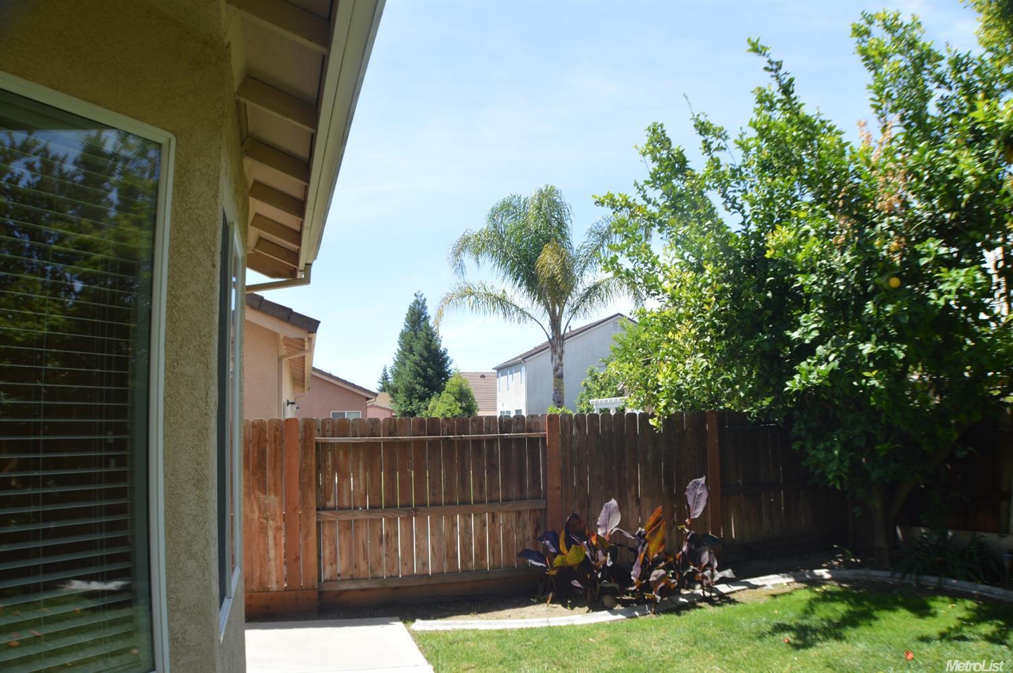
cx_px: 506
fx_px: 928
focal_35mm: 33
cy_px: 336
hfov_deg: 57.3
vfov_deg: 39.9
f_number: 6.3
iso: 100
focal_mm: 22
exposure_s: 1/160
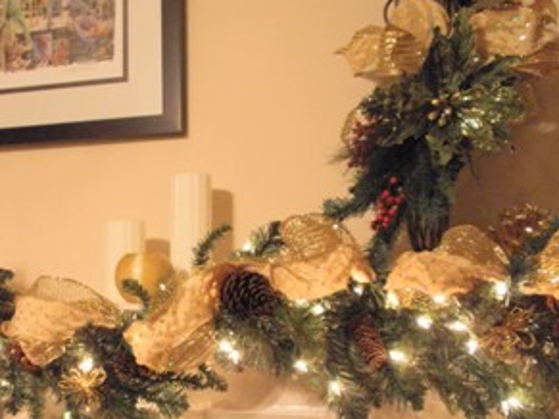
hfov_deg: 33.1
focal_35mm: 57
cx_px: 138
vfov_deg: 25.6
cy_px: 252
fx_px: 920
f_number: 3.5
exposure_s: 1/8
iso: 200
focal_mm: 6.6
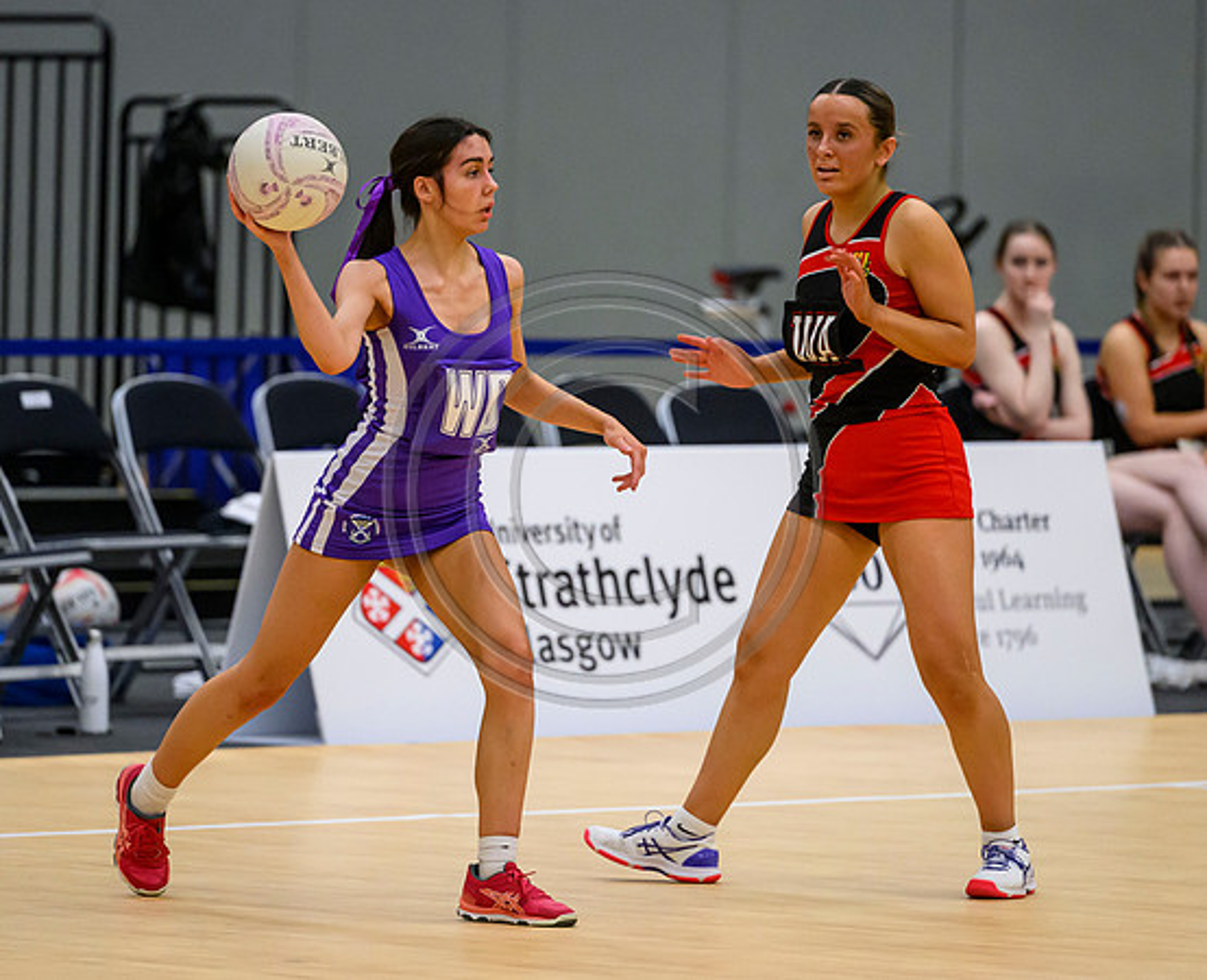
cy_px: 378
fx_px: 11304
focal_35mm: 315
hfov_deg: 6.1
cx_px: 491
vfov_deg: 5.0
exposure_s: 1/1000
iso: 5000
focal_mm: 200
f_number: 2.8
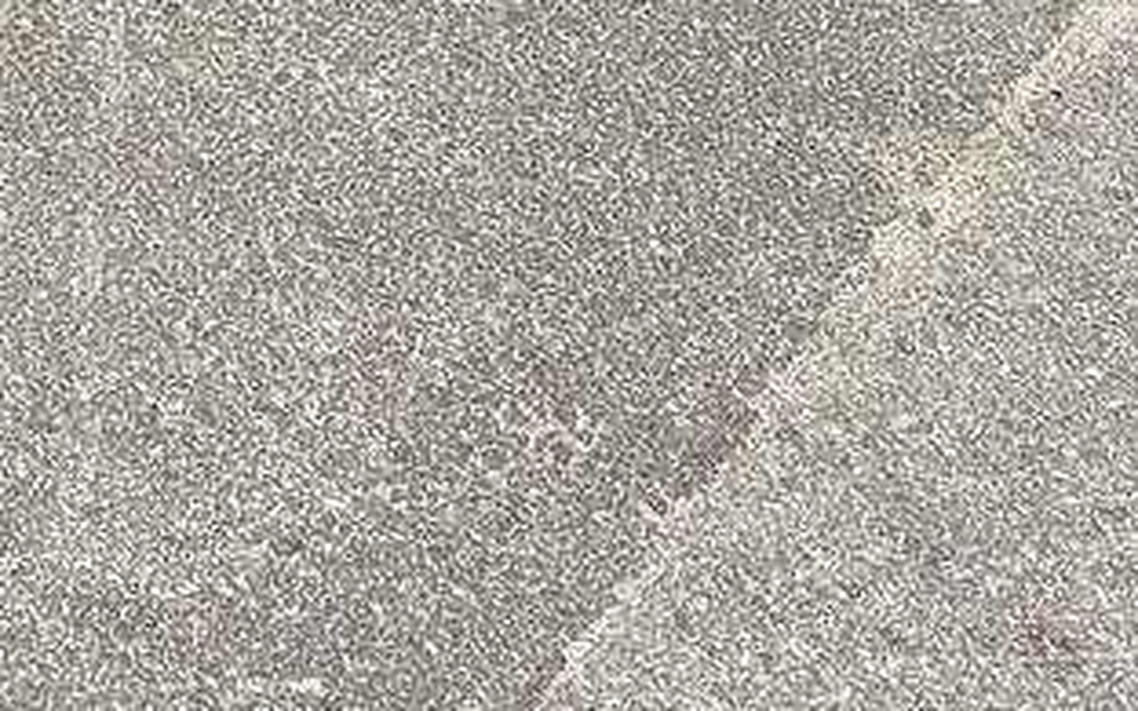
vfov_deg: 8.9
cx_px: -762
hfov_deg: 14.8
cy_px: -1221
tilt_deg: -12.3
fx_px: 3939
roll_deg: -1.6
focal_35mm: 127
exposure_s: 1/3279
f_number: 1.6
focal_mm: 5.96
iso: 50
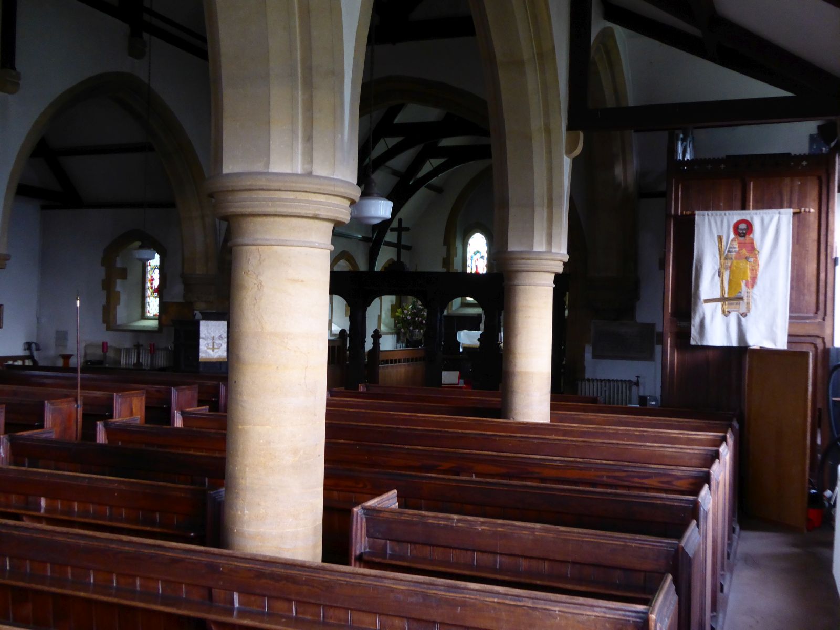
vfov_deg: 39.7
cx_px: 420
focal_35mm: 36
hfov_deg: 51.4
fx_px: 874
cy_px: 315
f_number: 3.7
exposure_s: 1/8
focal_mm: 6.3
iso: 640
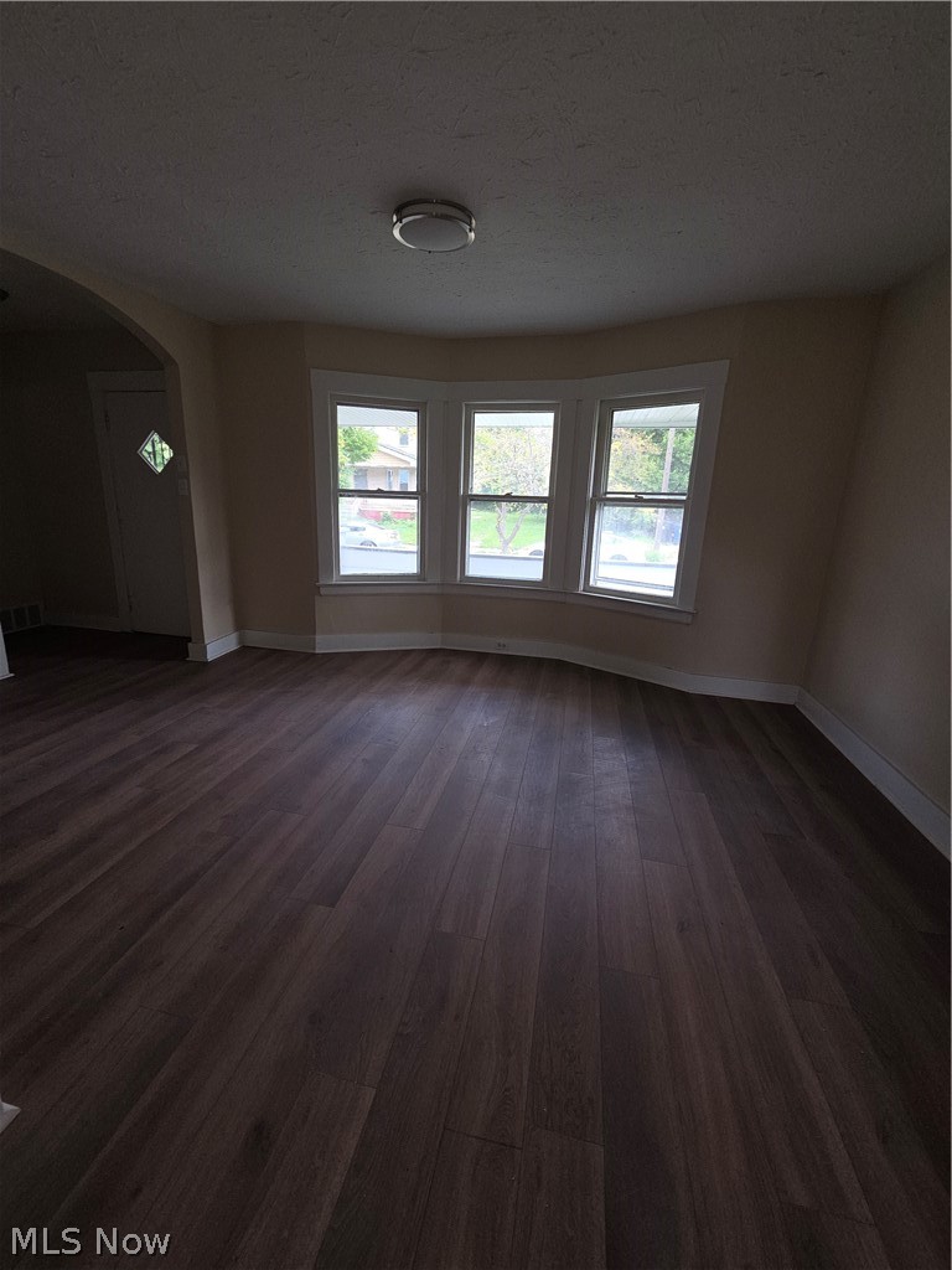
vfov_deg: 106.2
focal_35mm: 13
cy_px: 635
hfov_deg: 89.9
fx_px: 477
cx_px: 476
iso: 64
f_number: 2.2
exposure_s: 1/60
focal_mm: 2.2
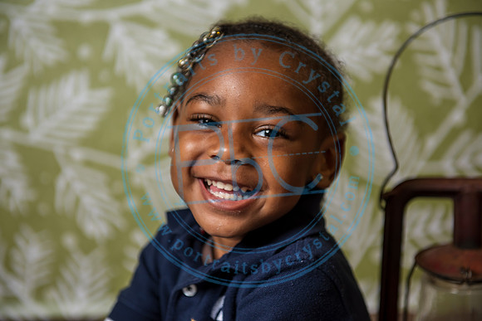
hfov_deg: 28.8
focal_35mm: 70
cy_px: 160
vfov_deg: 19.5
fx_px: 937
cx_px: 241
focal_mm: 70
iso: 200
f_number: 4
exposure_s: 1/200
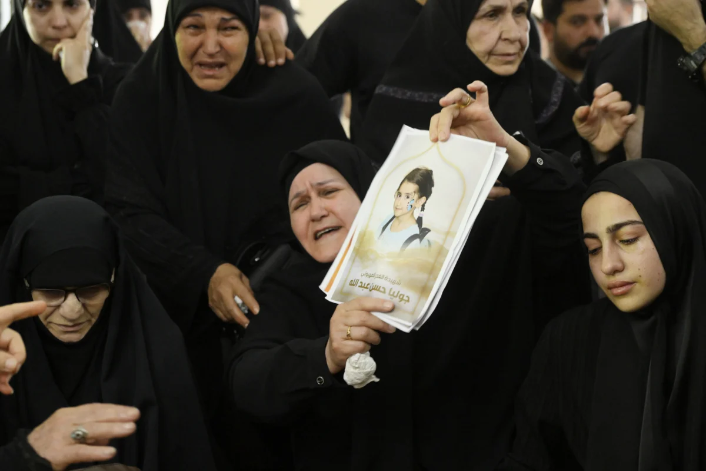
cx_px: 353
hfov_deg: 31.9
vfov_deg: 21.6
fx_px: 1235
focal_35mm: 63
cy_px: 236
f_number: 4
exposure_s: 1/80
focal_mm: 63
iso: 5000
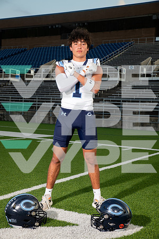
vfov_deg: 36.2
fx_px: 364
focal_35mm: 55
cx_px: 80
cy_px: 120
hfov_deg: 24.6
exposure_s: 1/320
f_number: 7.1
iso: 200
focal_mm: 55
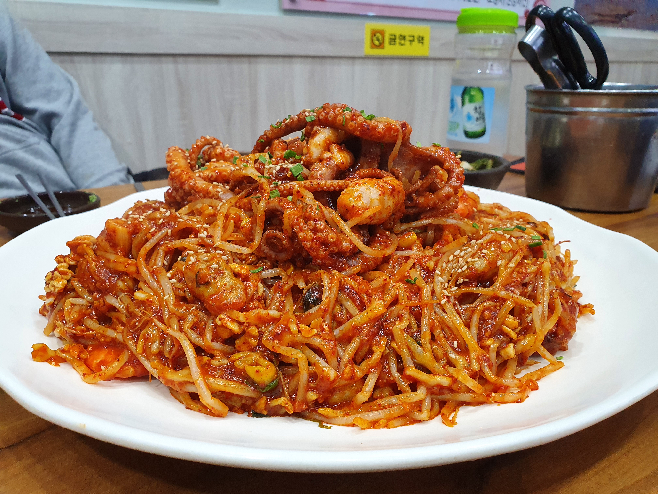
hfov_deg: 67.3
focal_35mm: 26
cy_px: 247
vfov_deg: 53.1
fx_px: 494
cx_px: 329
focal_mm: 4.32
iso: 320
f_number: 2.4
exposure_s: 1/40
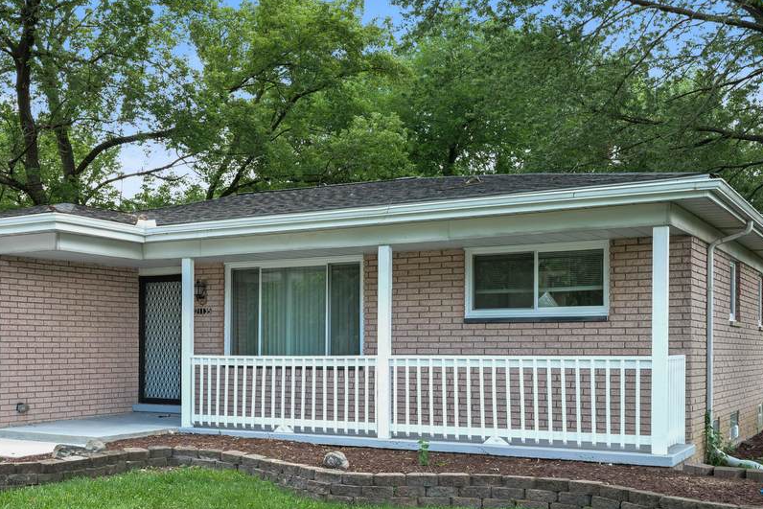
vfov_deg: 29.4
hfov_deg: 43.1
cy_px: 384
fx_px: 954
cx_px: 270
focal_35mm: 45
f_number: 7.1
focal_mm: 28
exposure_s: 1/13
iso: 100
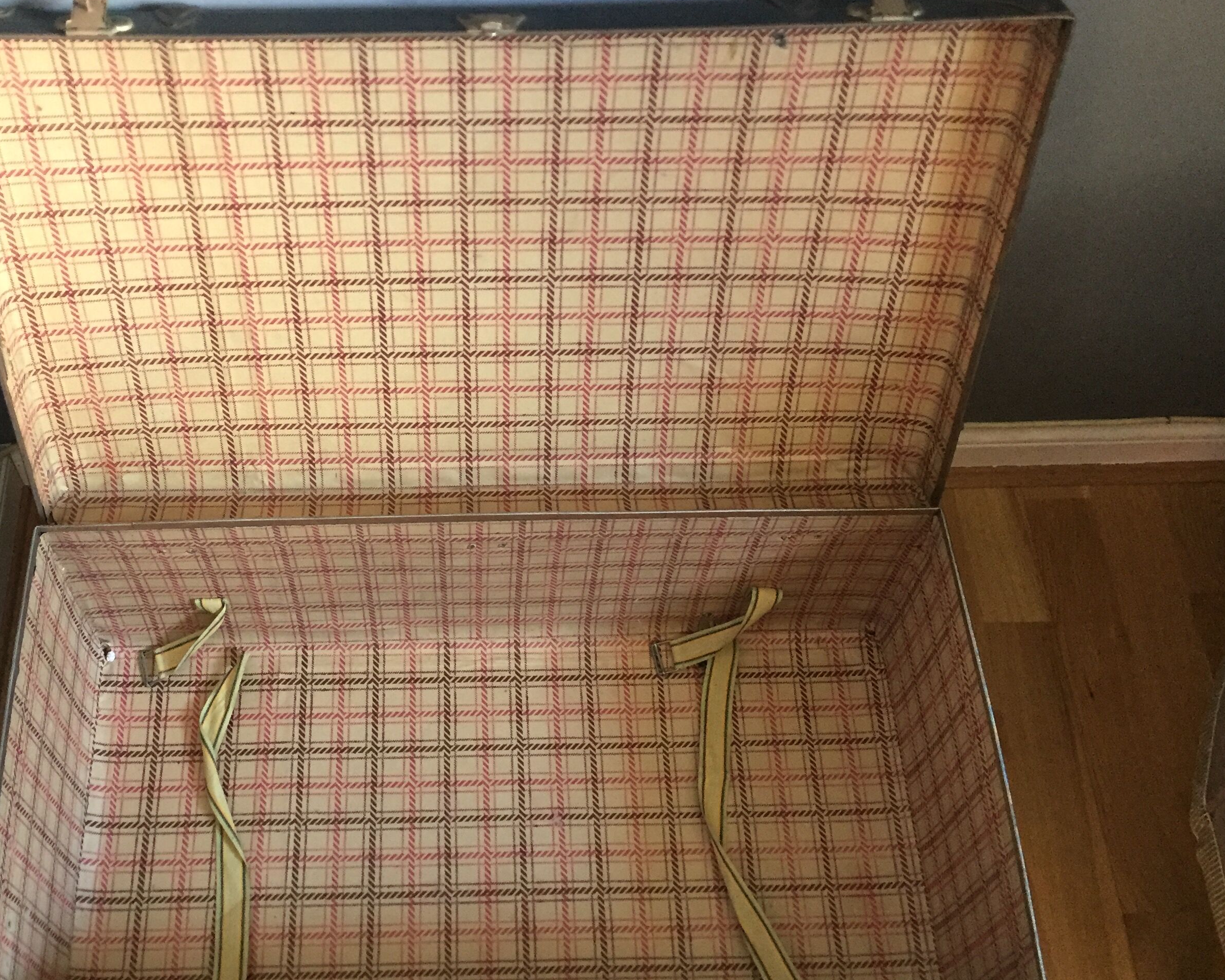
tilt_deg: -61.8
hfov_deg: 46.6
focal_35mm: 39
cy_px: 576
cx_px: 495
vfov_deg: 38.1
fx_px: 1414
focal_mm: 4.15
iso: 250
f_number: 2.2
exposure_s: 1/17
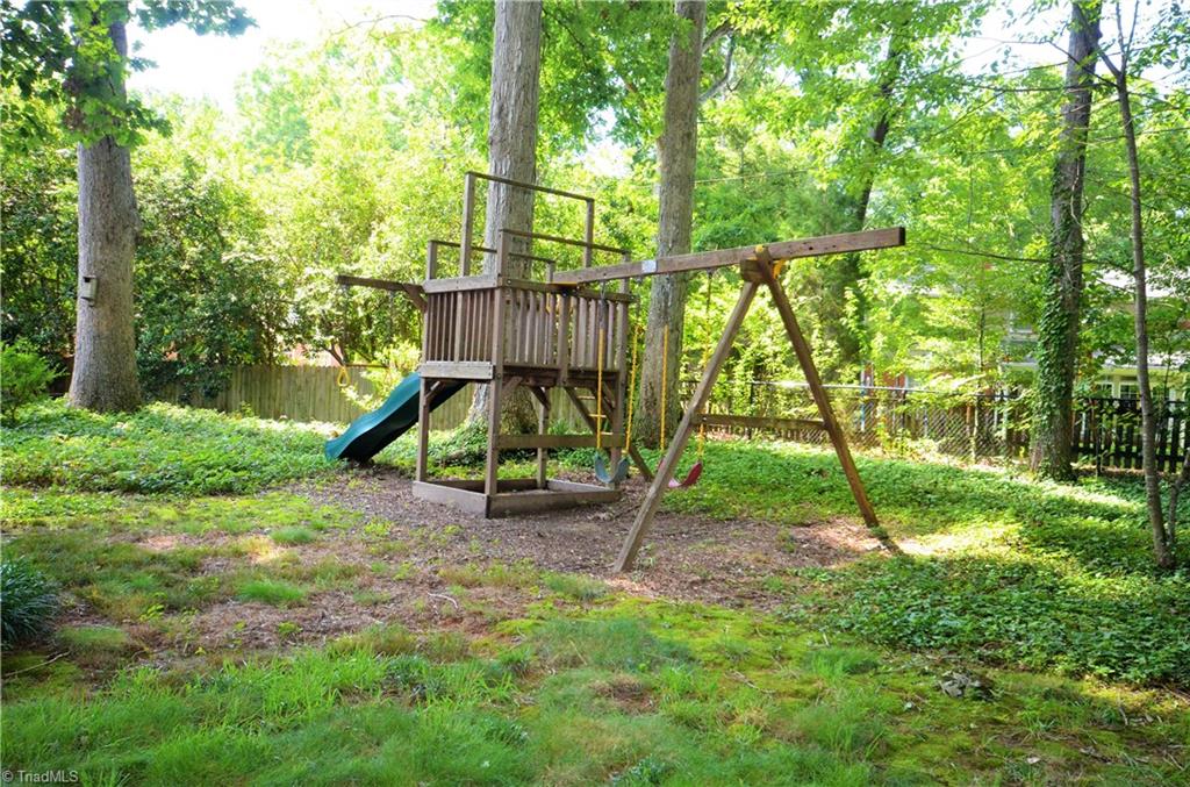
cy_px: 394
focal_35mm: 30
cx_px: 595
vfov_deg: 43.4
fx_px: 989
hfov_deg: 62.1
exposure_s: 1/200
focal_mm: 20
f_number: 9
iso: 2500
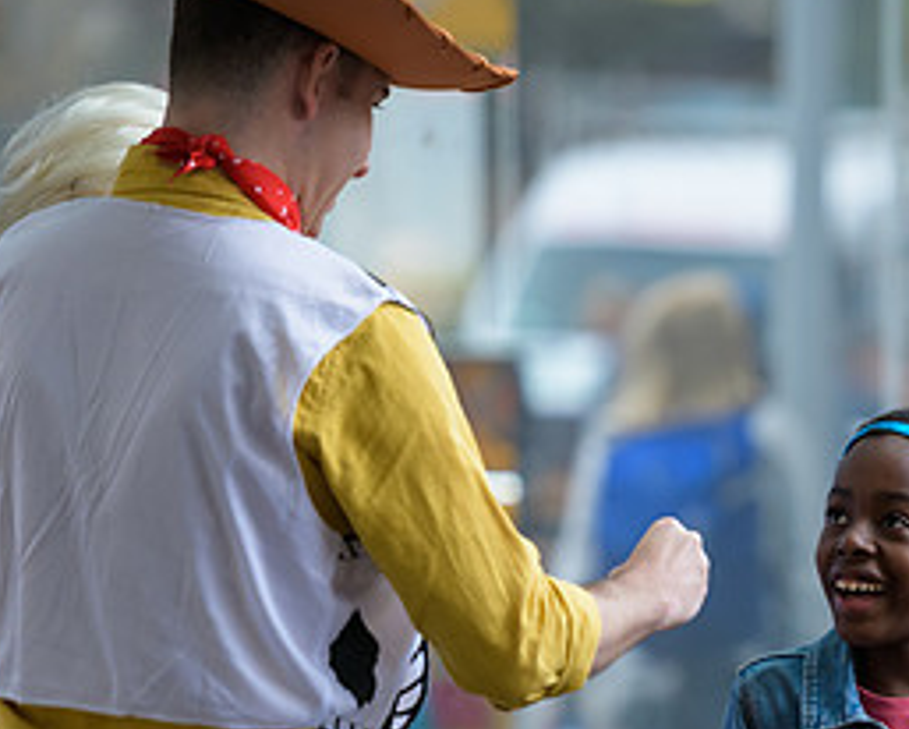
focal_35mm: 381
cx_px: 888
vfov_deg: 4.1
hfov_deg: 5.1
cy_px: 635
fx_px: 10258
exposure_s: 1/250
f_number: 3.2
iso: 400
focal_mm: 180
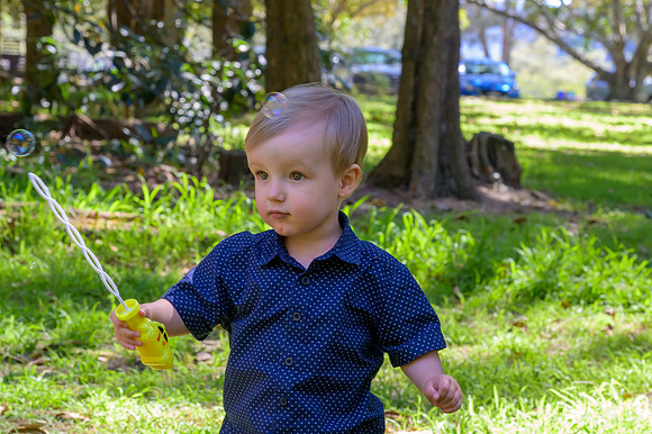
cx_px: 326
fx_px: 2498
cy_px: 217
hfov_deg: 14.9
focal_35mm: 138
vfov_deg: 9.9
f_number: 10
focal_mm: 92
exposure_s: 1/125
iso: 1400
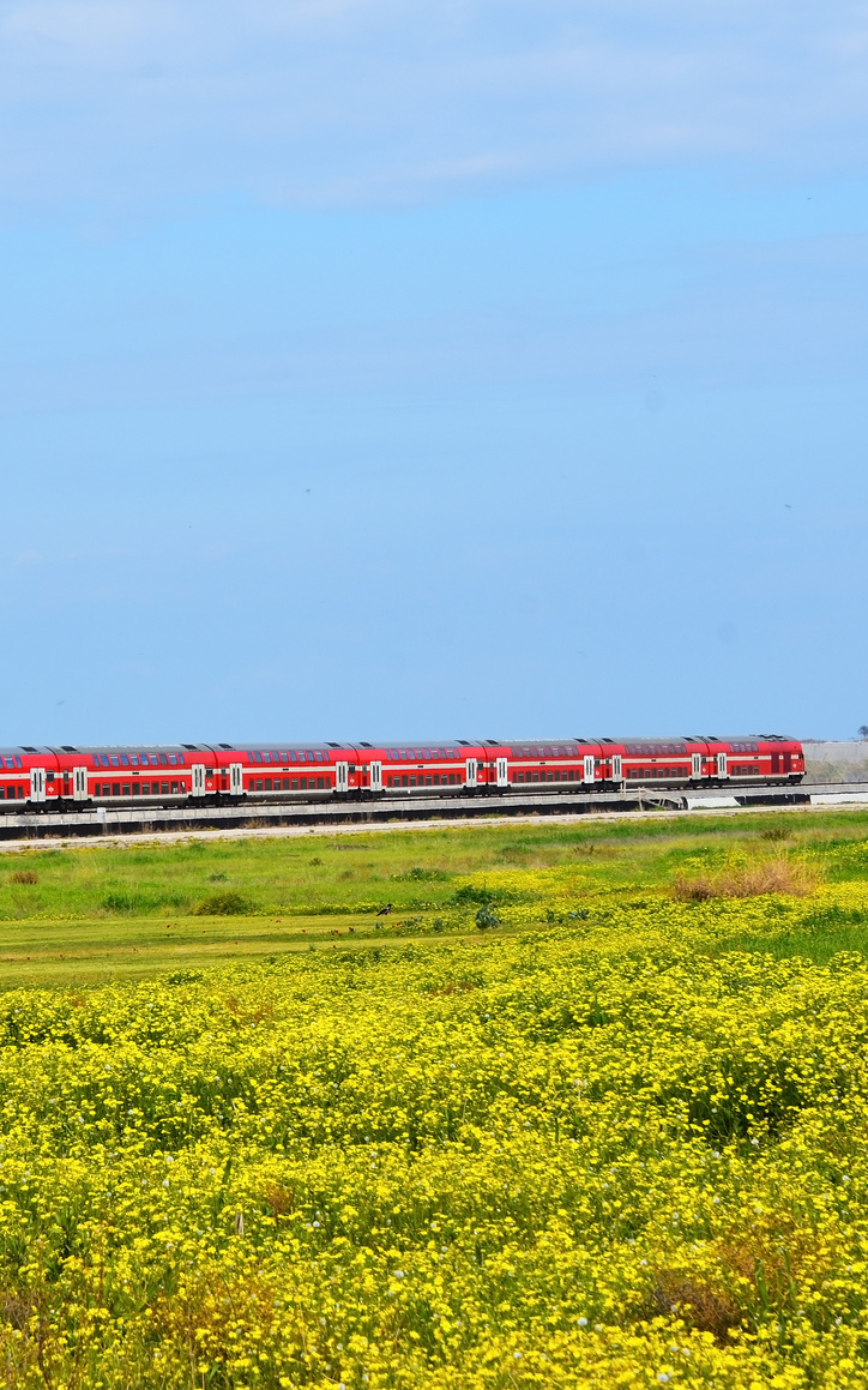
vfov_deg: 13.3
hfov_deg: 8.3
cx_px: 78
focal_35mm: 157
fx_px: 5945
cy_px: 638
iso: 100
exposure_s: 1/125
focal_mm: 62
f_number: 11
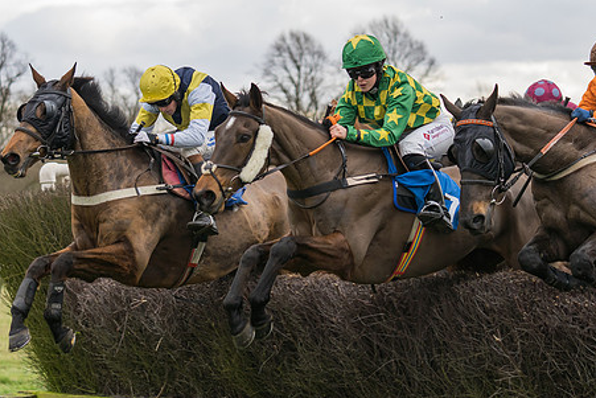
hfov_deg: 14.3
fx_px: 2368
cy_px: 199
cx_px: 308
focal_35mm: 143
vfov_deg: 9.6
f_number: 2.8
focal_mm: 70
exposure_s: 1/1000
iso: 400
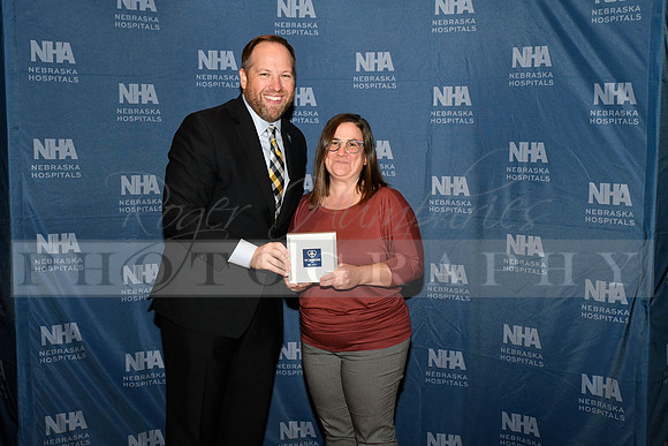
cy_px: 223
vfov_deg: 28.1
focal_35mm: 48
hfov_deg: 41.1
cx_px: 334
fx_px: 891
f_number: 11
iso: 6400
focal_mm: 48
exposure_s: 1/60
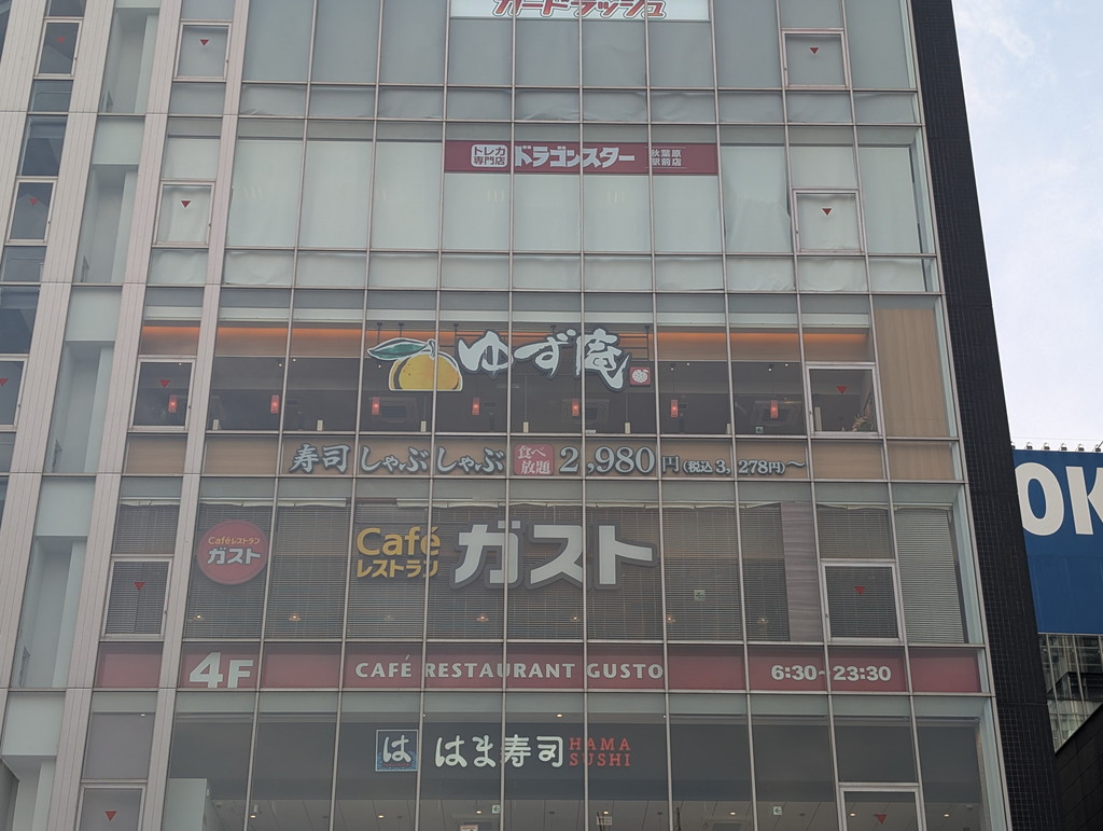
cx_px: 552
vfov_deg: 29.7
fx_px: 1564
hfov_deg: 38.9
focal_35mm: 49
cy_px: 416
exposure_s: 1/517
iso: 21
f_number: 1.68
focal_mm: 6.9
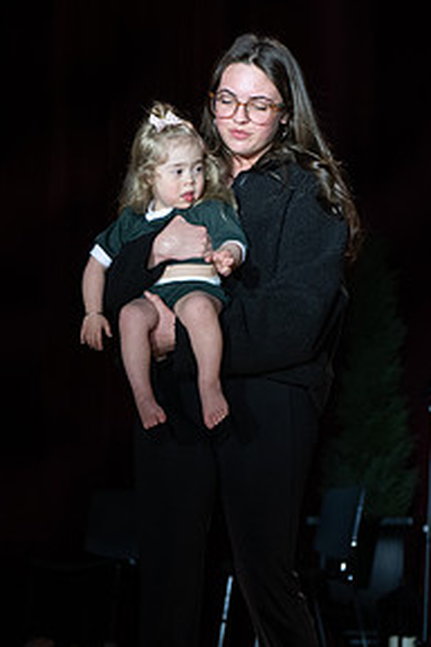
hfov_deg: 4.6
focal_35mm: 301
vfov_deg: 6.8
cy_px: 390
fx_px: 5405
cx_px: 168
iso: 1000
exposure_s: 1/320
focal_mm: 120
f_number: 5.6
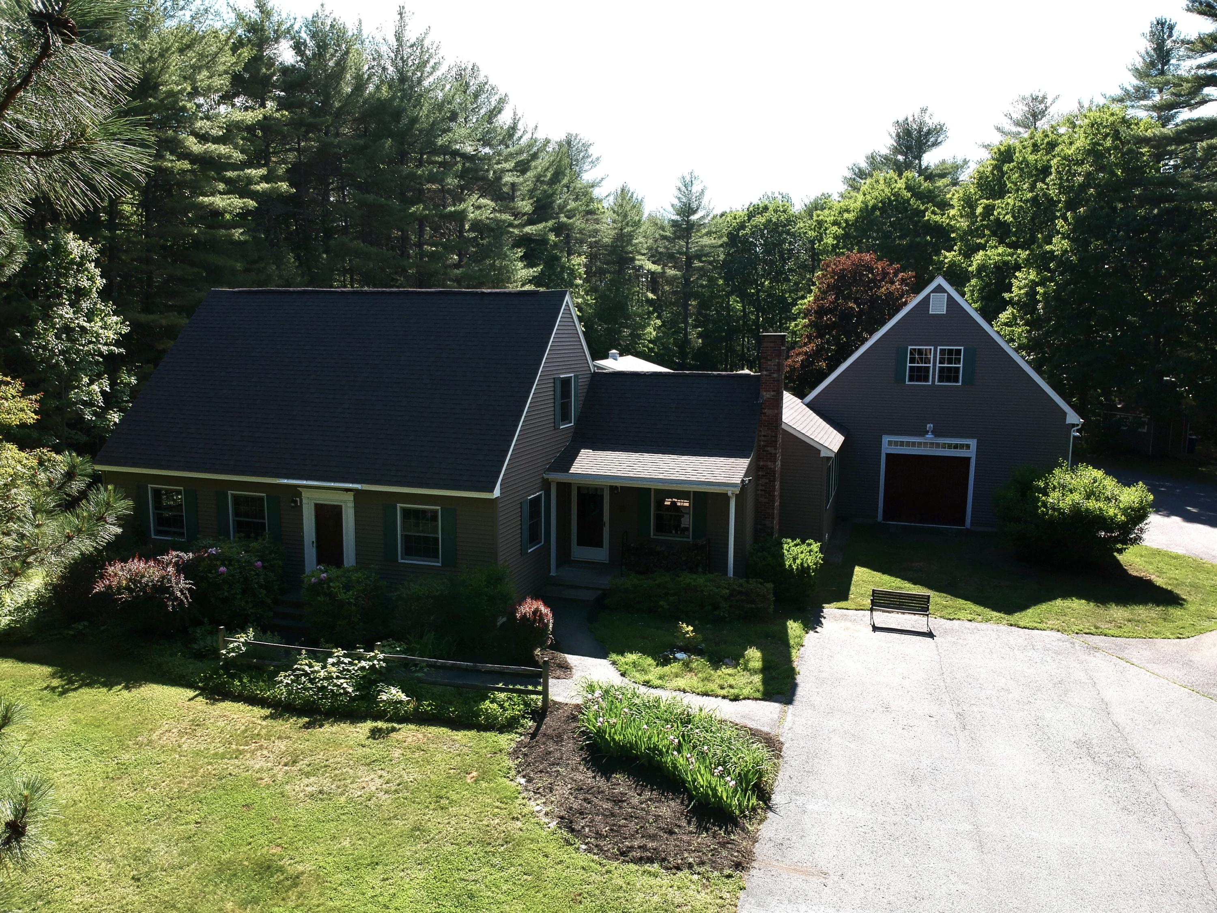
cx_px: 608
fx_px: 879
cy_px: 456
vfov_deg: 54.9
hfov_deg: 69.4
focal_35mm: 25
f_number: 2.6
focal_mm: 4.49
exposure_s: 1/800
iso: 100
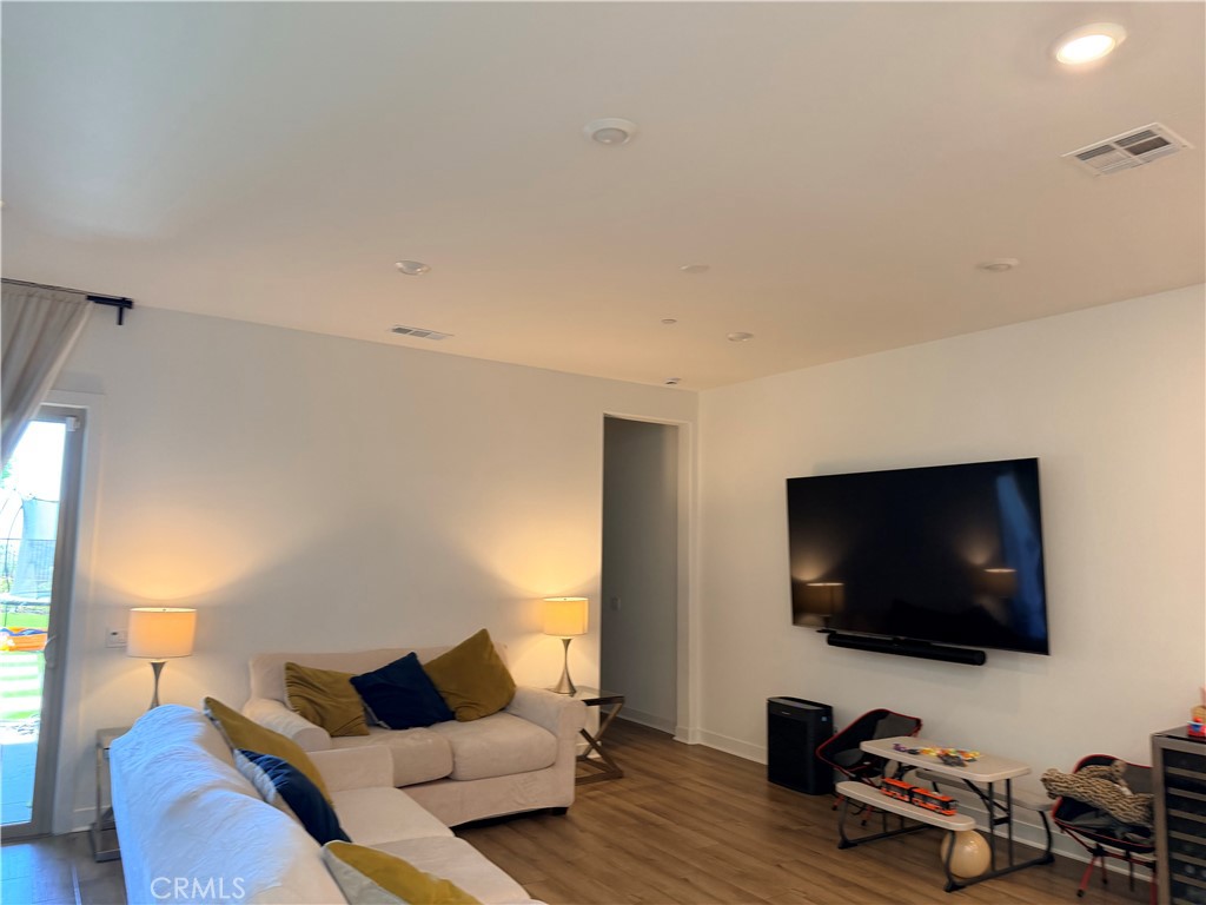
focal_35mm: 24
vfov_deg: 56.8
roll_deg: -1.0
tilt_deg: +5.4
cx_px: 603
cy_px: 452
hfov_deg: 71.6
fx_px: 836
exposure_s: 1/60
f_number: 1.78
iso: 160
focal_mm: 6.76
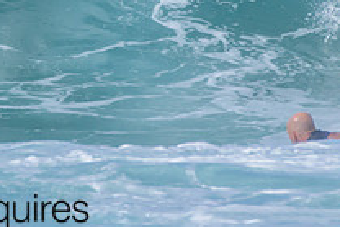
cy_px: -63
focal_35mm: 2783
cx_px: -38
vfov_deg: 0.5
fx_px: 26301
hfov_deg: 0.7
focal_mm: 1000
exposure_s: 1/2000
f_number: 11
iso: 900
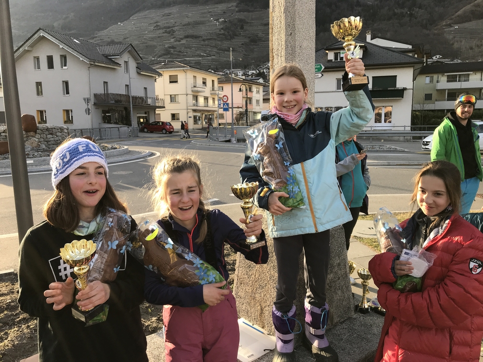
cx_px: 242
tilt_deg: -9.5
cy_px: 181
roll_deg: +1.3
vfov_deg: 49.7
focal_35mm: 28
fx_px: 391
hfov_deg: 63.4
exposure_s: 1/467
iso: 20
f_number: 1.8
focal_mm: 3.99
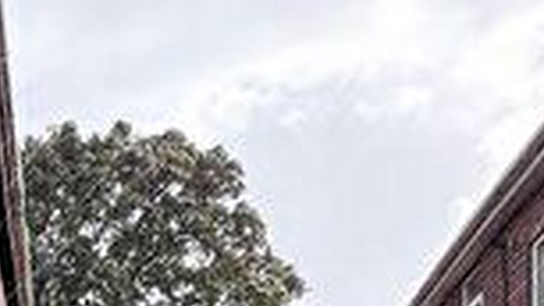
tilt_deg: +1.6
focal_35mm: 70
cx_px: -302
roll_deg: -0.8
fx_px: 1010
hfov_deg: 23.3
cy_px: 585
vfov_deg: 14.6
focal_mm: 2.22
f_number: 2.2
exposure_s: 1/170
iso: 40
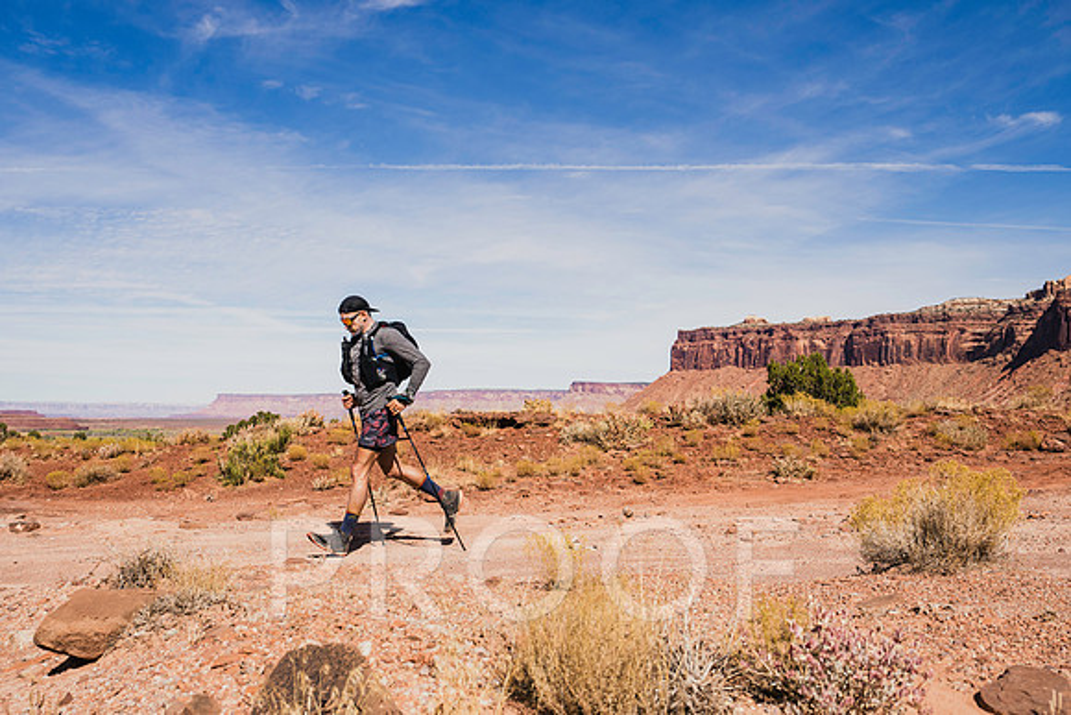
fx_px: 1032
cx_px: 529
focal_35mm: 35
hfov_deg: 54.8
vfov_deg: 38.2
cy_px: 358
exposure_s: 1/1250
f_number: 4.5
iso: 160
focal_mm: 32
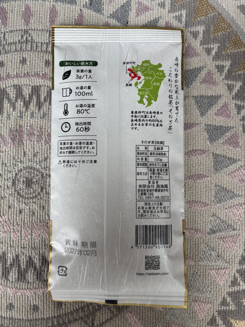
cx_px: 122
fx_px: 245
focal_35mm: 26
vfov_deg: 67.3
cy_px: 164
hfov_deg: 53.1
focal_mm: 5.96
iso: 40
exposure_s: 1/121
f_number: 1.6
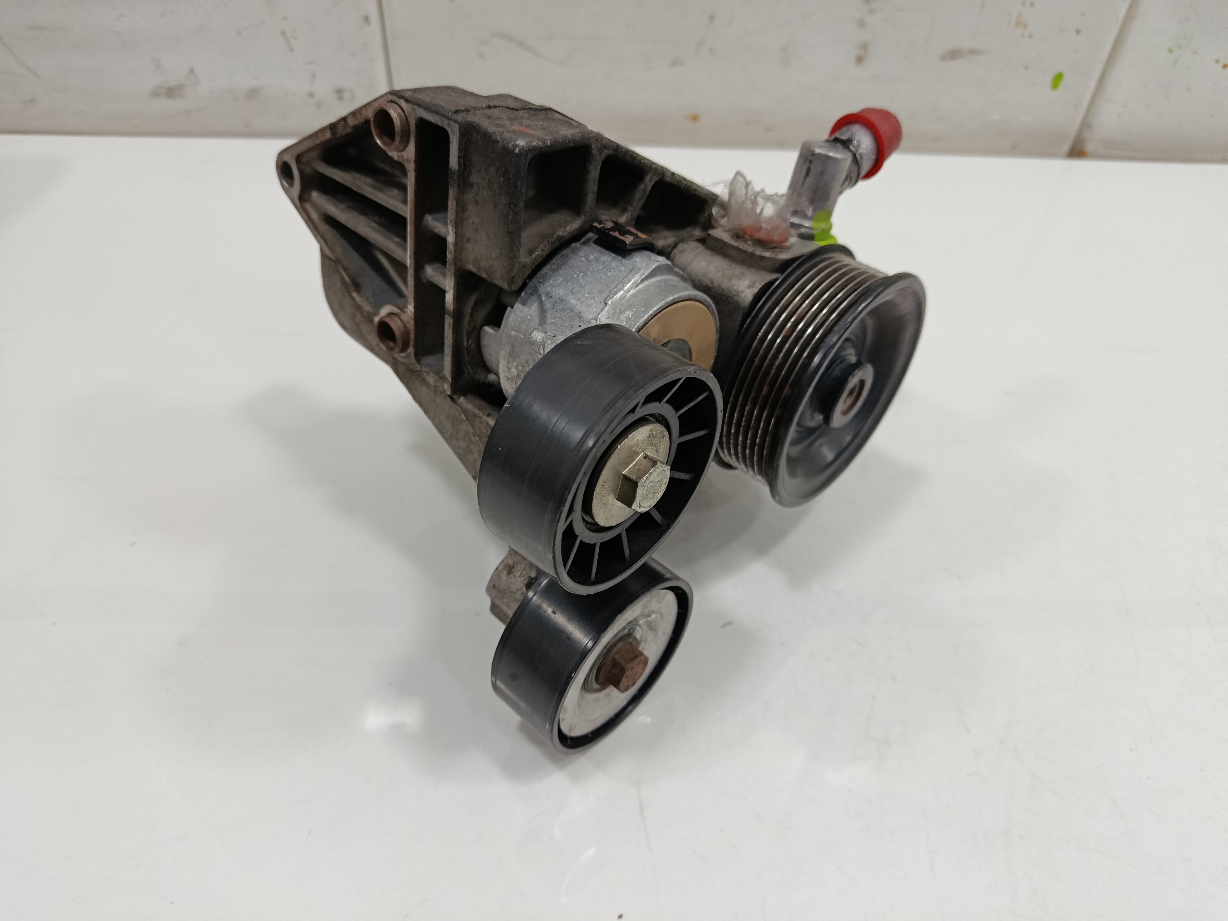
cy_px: 460
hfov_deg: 71.6
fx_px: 851
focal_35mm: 24
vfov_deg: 56.8
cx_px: 614
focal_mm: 5.24
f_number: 1.7
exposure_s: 1/100
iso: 1090
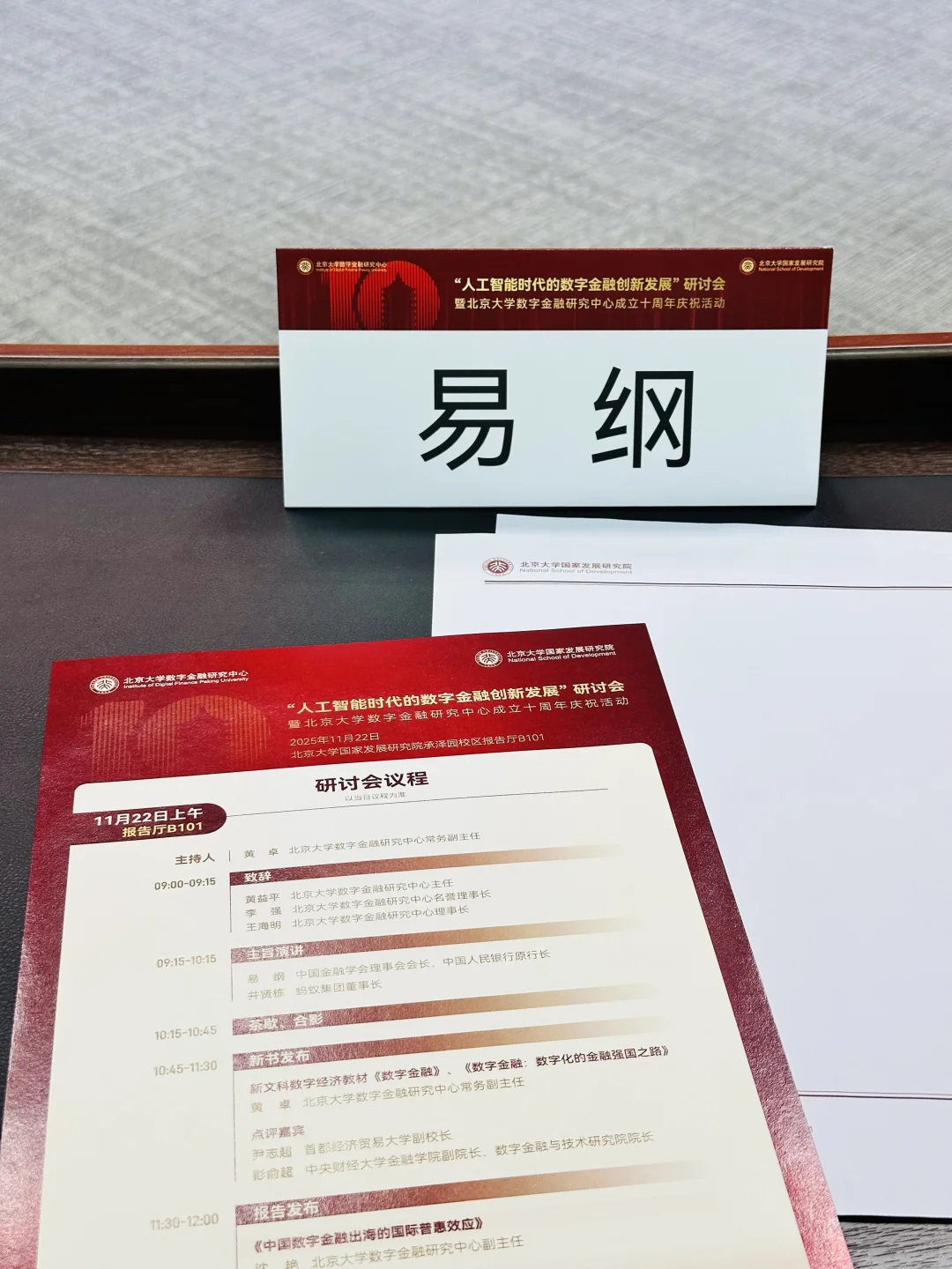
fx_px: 1760
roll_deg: +0.1
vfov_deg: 39.7
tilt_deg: -37.8
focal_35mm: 48
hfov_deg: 30.3
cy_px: 634
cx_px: 476
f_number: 1.78
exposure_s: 1/114
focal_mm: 6.86
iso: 80
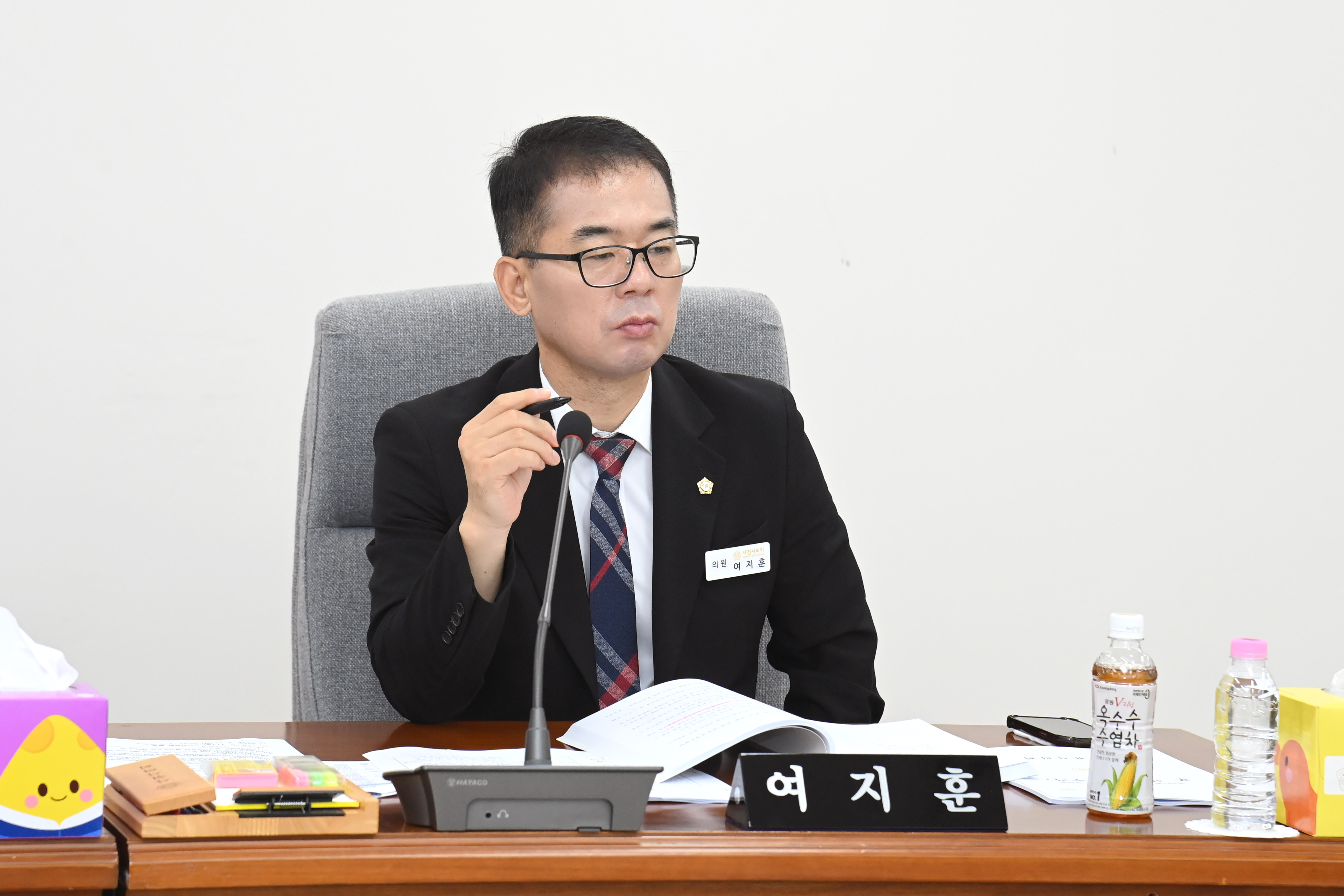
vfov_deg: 11.4
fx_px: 4480
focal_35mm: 120
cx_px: 672
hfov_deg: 17.1
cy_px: 448
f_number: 6.3
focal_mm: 120
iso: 3200
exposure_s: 1/250
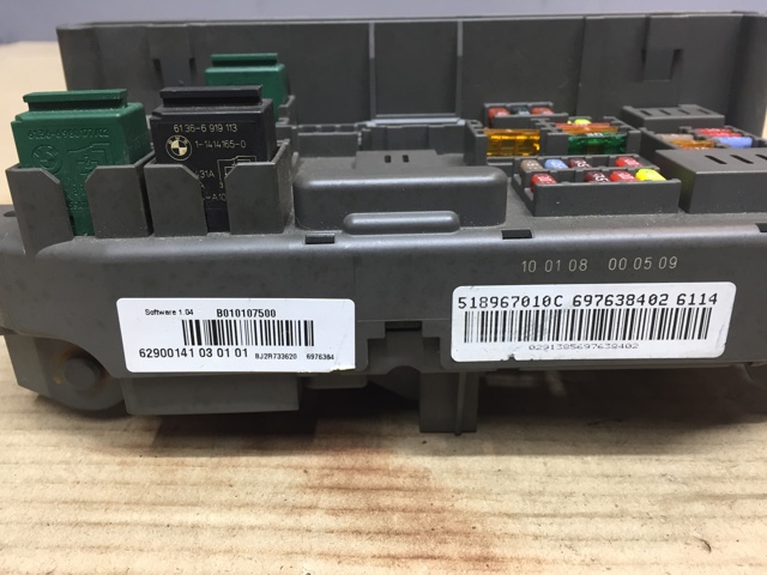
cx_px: 384
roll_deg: -1.9
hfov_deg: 61.7
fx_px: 643
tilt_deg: -27.6
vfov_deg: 48.2
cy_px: 288
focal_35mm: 29
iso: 80
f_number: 2.2
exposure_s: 1/33
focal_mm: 4.15
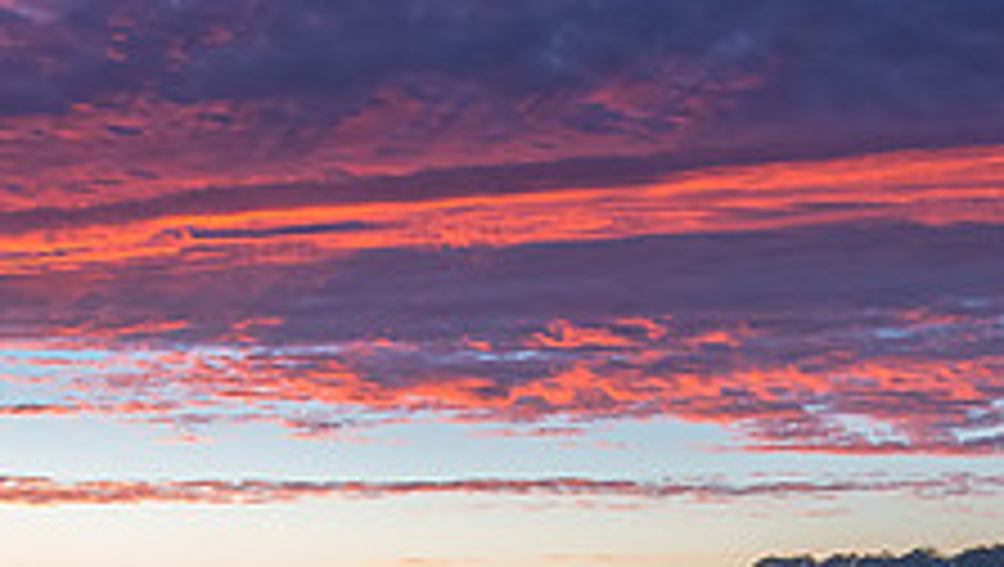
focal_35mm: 87
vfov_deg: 13.8
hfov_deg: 24.2
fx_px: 2319
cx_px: 742
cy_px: 549
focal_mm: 24
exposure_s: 1/30
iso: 400
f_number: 4
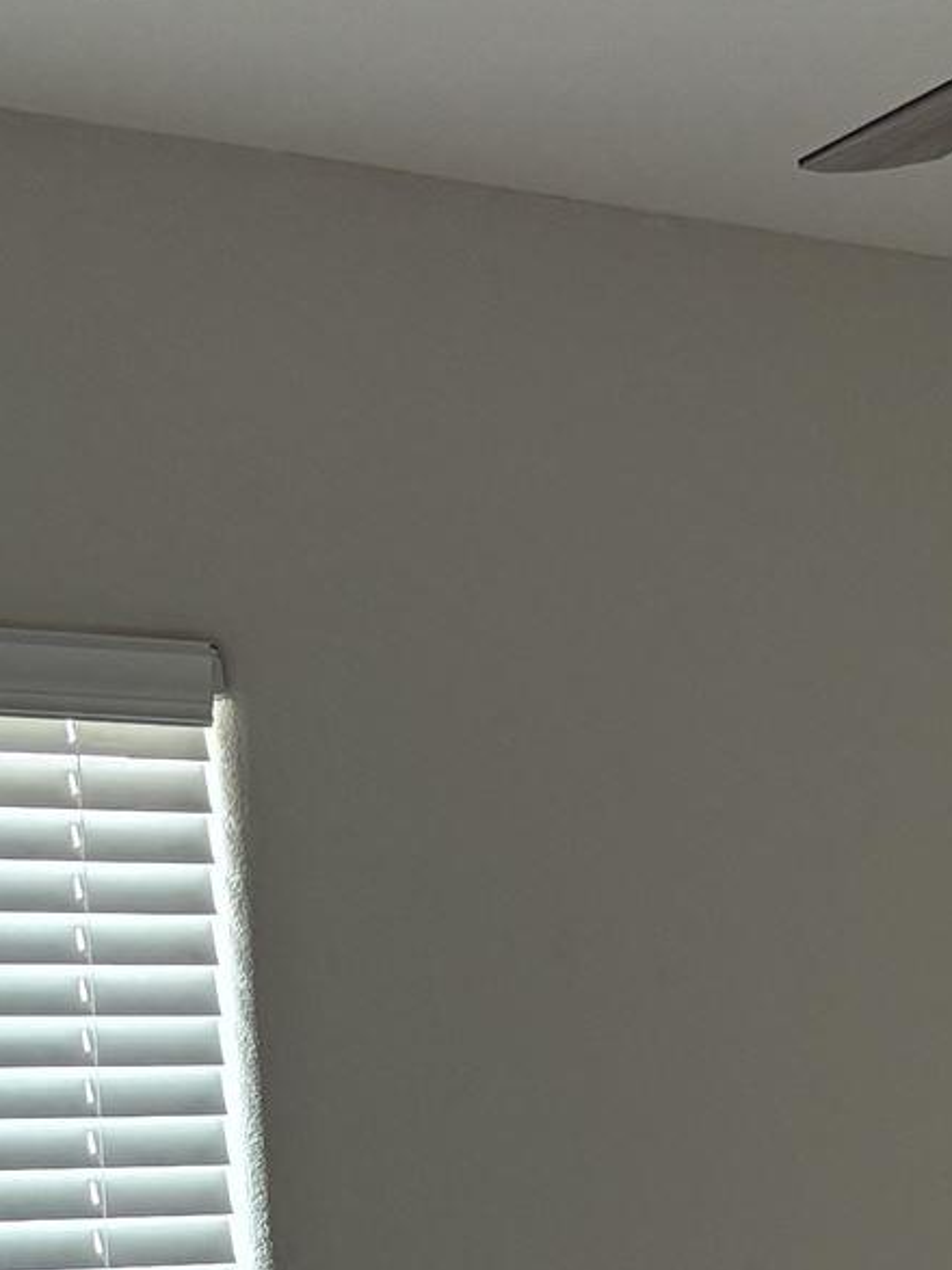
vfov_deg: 17.7
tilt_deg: -9.9
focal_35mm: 102
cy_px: 1789
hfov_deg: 14.2
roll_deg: +1.5
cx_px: 1069
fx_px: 3742
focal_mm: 5.96
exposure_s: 1/91
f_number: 1.6
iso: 125
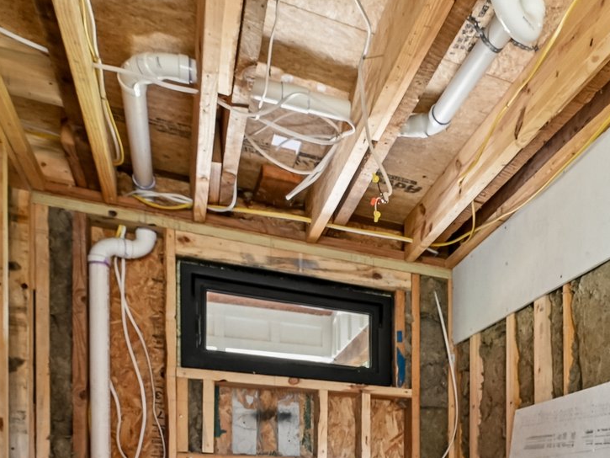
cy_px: 491
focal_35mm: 38
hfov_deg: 42.6
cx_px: 603
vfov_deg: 33.4
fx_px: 670
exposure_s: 1/10
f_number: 8
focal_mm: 14
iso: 400
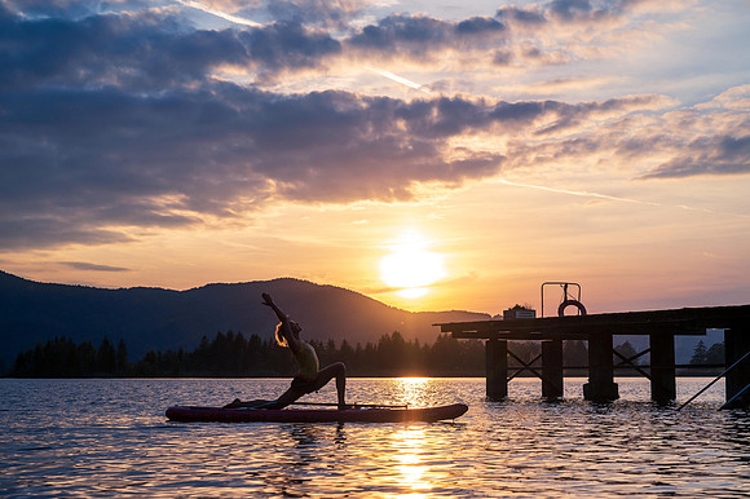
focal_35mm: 66
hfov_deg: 30.5
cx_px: 375
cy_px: 250
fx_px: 1377
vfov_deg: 20.6
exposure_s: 1/4000
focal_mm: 65
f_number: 8
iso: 640
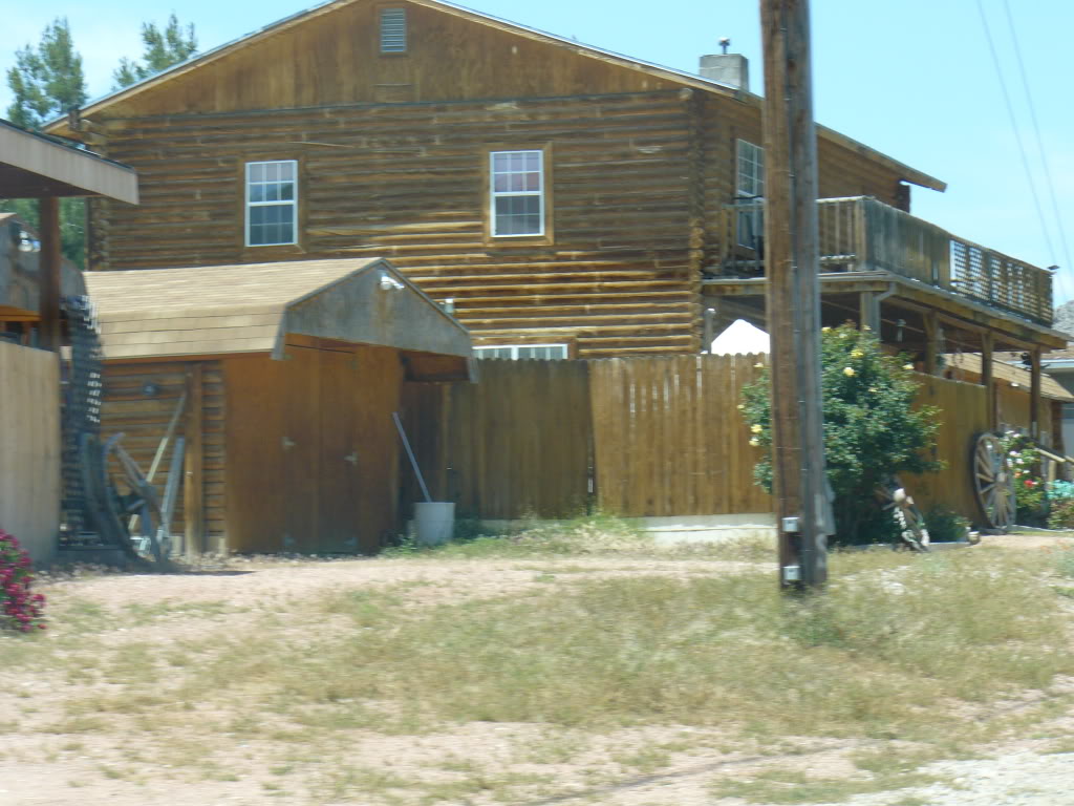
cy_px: 403
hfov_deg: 15.2
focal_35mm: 130
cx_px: 537
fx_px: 4033
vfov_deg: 11.4
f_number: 5
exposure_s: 1/200
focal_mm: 21.6
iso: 100
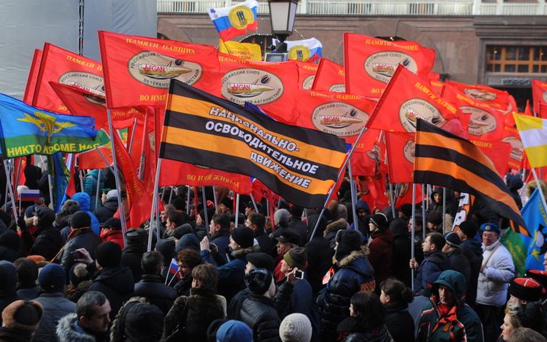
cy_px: 164
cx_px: 273
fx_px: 924
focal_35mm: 62
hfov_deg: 33.0
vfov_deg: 20.9
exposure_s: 1/640
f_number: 5.6
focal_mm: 60
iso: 800
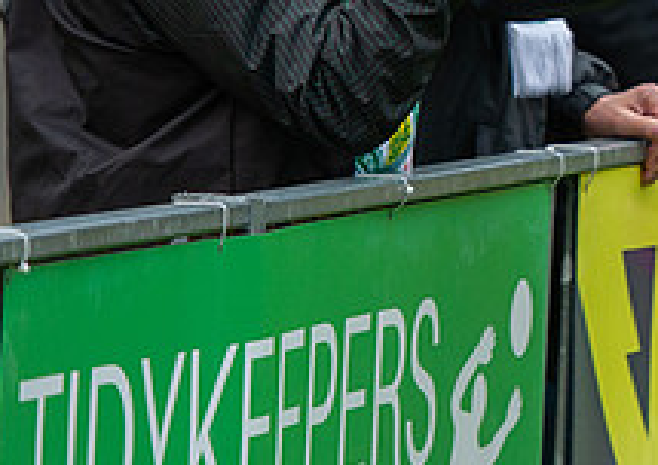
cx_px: 1118
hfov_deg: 3.1
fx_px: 11938
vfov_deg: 2.2
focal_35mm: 641
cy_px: -116
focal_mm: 165
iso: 1600
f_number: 4
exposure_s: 1/1000
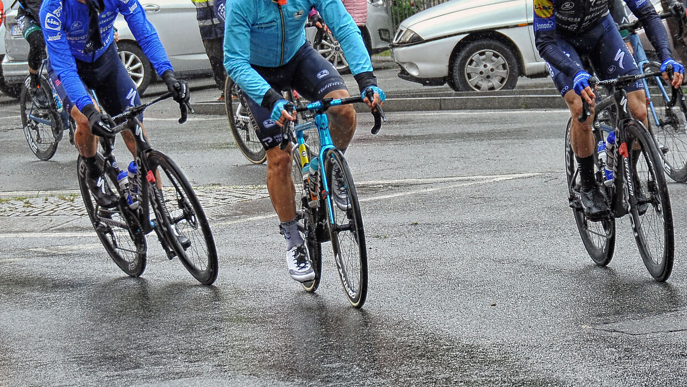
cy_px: 71
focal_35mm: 241
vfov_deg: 5.0
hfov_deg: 8.9
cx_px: 282
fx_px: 4391
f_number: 6.3
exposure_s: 1/800
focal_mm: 120
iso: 1100
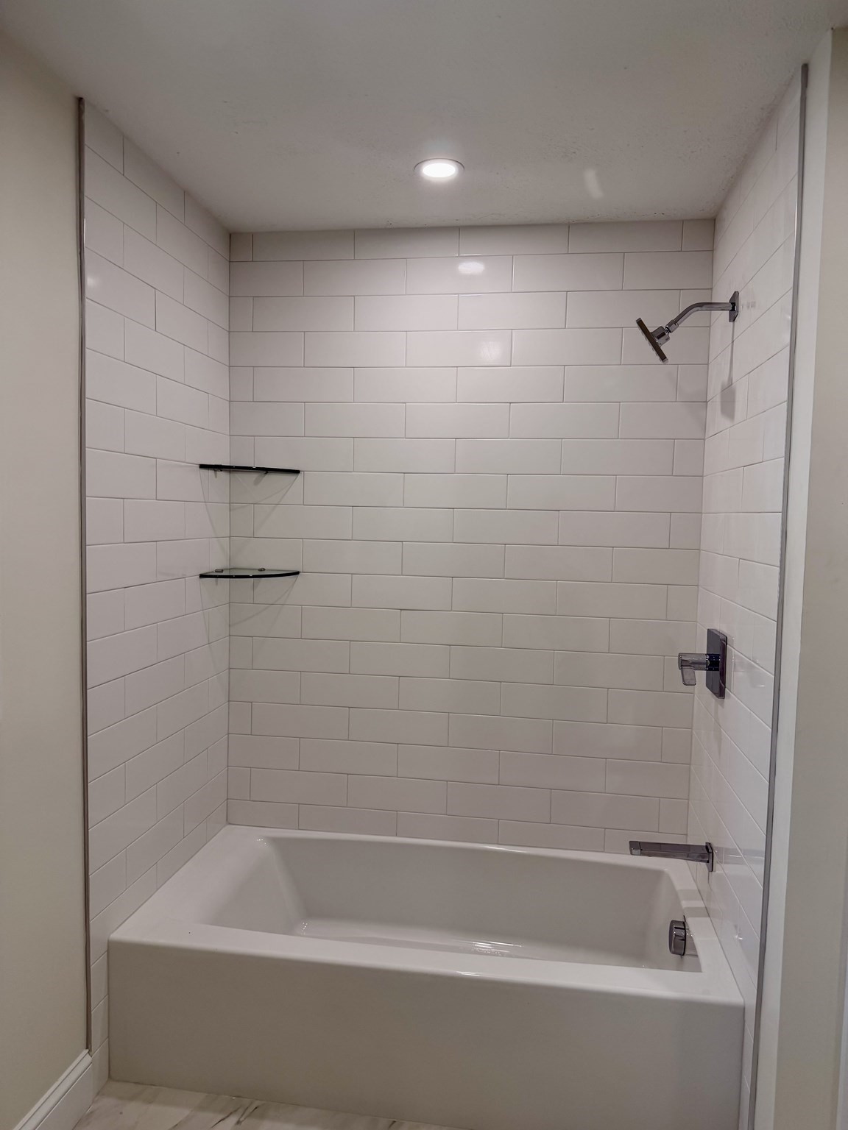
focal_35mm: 24
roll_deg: -1.2
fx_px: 784
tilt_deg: -3.8
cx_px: 424
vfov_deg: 71.6
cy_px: 565
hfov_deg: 56.8
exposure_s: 1/190
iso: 100
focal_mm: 6.76
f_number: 1.78
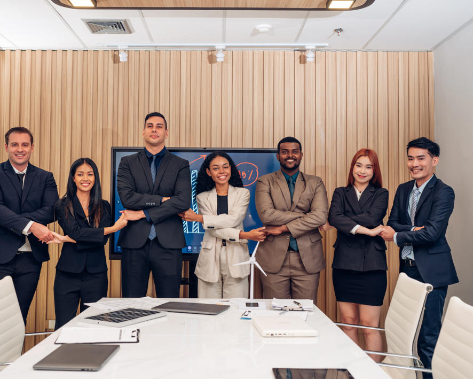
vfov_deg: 37.3
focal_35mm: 40
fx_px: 560
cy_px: 190
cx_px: 211
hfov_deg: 45.7
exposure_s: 1/100
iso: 320
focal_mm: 35
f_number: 3.5
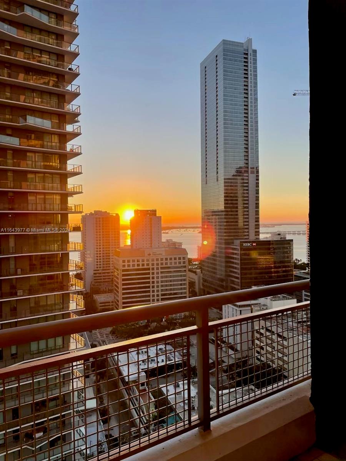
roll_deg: +1.7
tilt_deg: -1.4
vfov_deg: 67.3
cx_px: 173
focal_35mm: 26
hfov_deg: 53.1
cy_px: 230
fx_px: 347
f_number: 1.6
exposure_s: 1/1033
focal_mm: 4.2
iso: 32
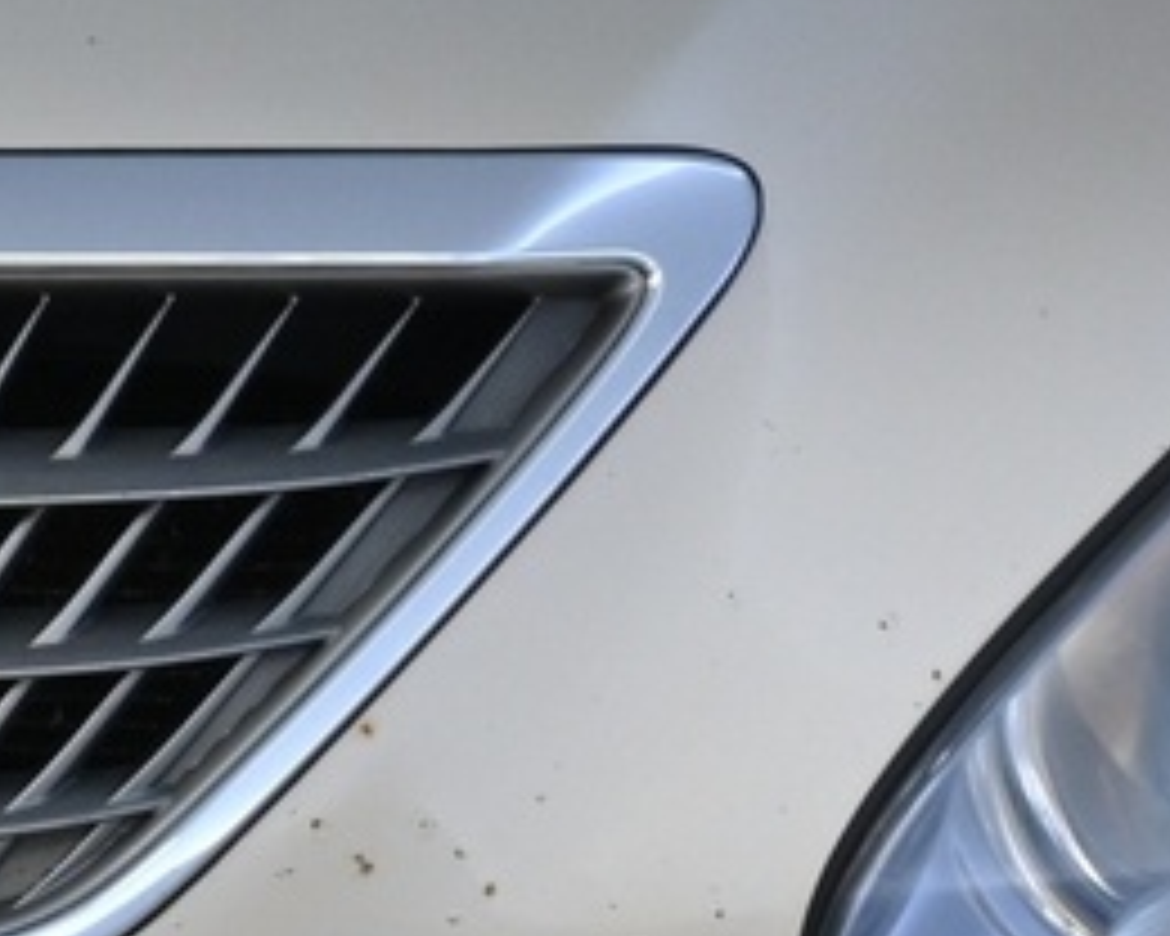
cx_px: -842
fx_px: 9882
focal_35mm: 285
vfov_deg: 5.4
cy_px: 1134
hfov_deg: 6.6
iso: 720
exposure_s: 1/50
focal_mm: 32.5
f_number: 5
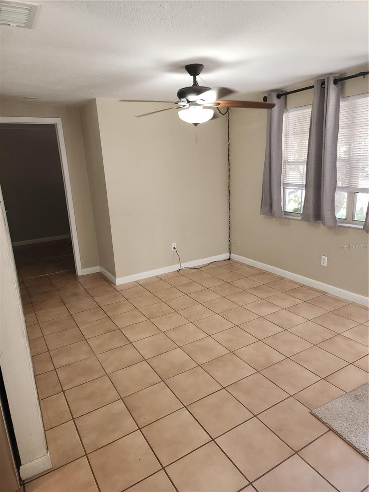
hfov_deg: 58.9
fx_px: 327
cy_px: 246
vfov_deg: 73.9
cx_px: 184
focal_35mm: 23
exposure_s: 1/60
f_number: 1.8
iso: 100
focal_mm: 6.4
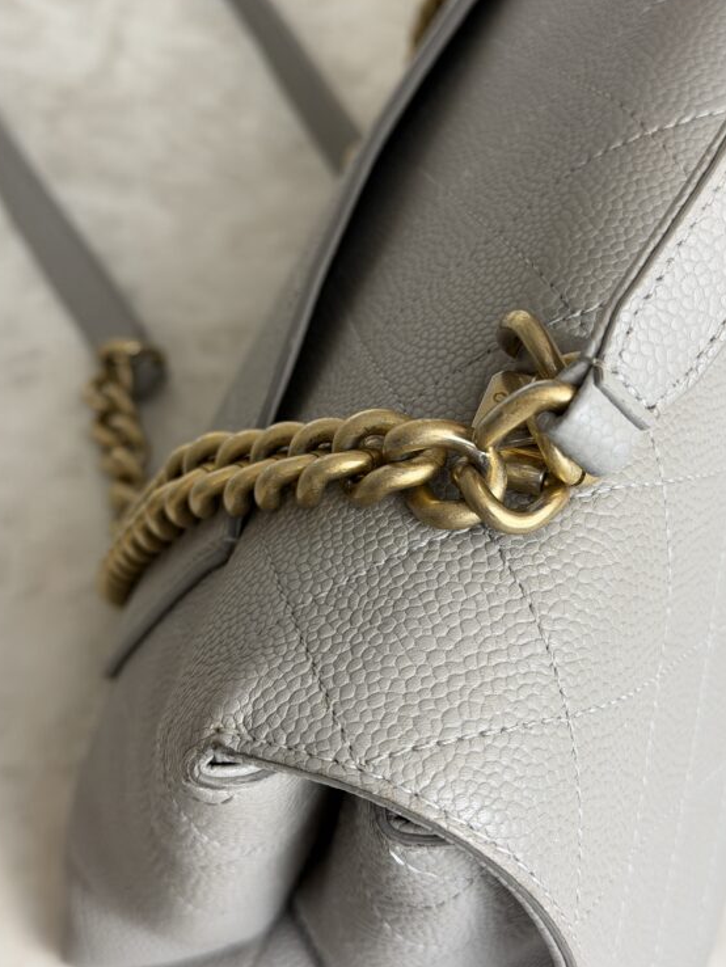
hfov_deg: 28.0
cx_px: 355
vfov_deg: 36.8
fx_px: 1453
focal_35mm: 52
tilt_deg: -56.2
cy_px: 446
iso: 100
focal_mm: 6.76
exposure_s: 1/120
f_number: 1.78
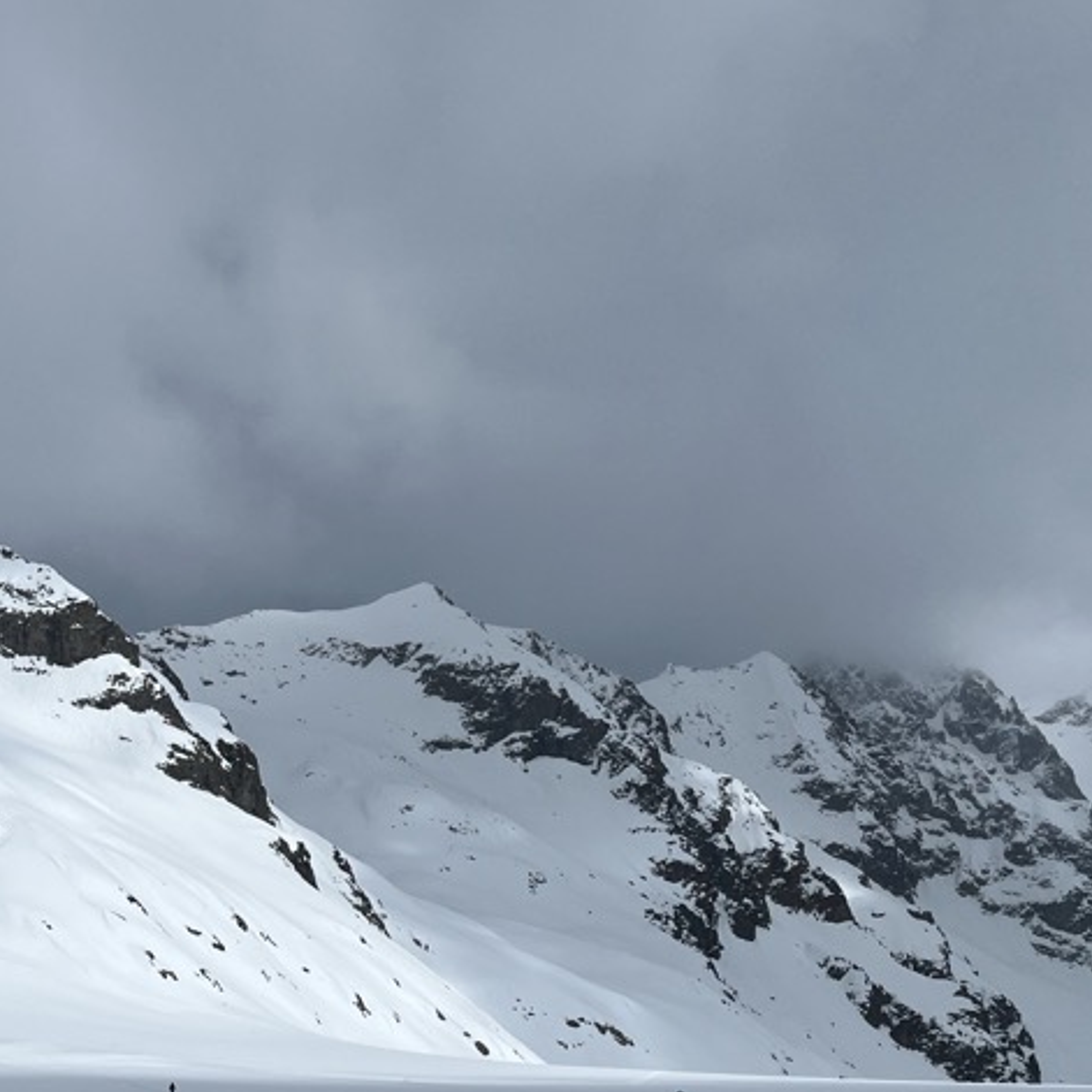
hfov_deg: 33.6
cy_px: 774
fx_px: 1785
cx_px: 329
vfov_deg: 33.6
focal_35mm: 50
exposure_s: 1/25000
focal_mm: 5.1
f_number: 1.6
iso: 40
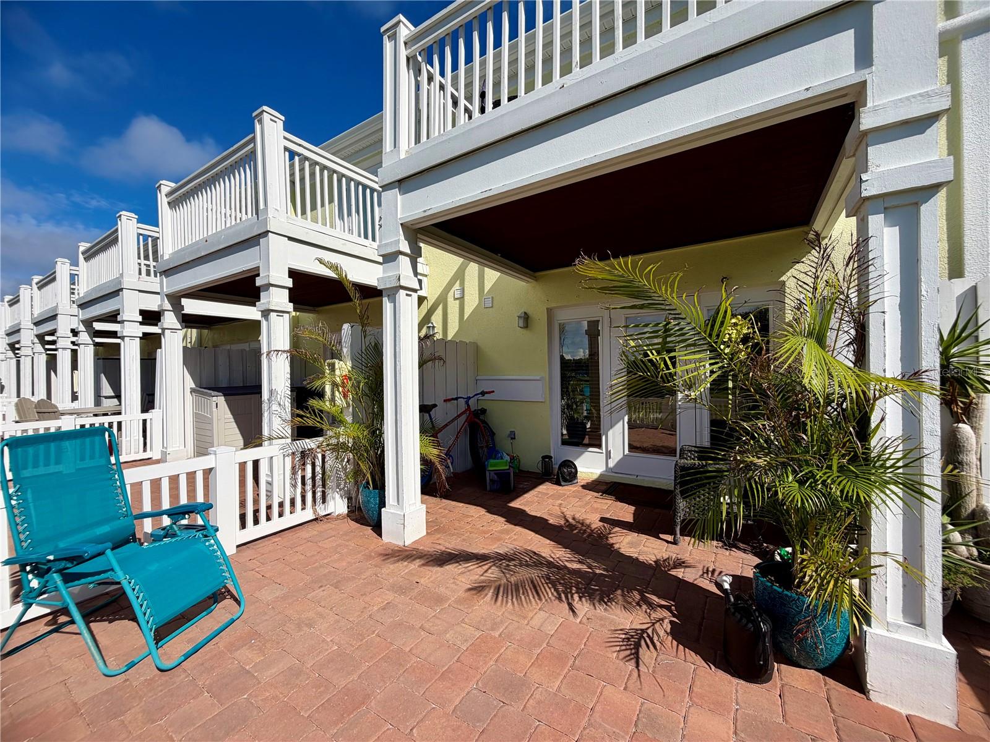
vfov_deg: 85.7
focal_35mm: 14
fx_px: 400
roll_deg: +0.4
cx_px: 495
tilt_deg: +0.1
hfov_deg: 102.1
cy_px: 371
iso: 20
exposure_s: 1/1235
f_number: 2.2
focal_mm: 2.22
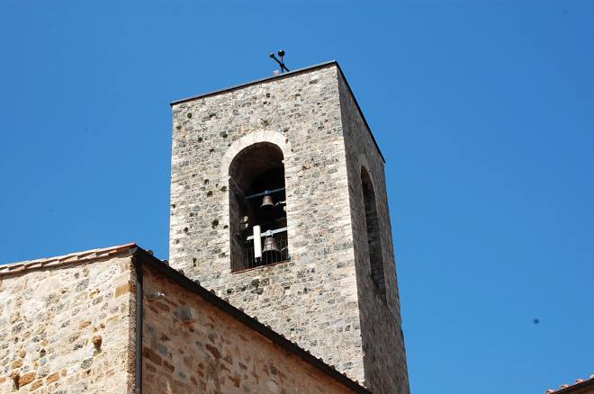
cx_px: 297
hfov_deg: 26.0
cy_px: 197
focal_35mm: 78
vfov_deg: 17.4
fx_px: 1285
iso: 200
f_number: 10
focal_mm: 52
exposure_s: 1/320
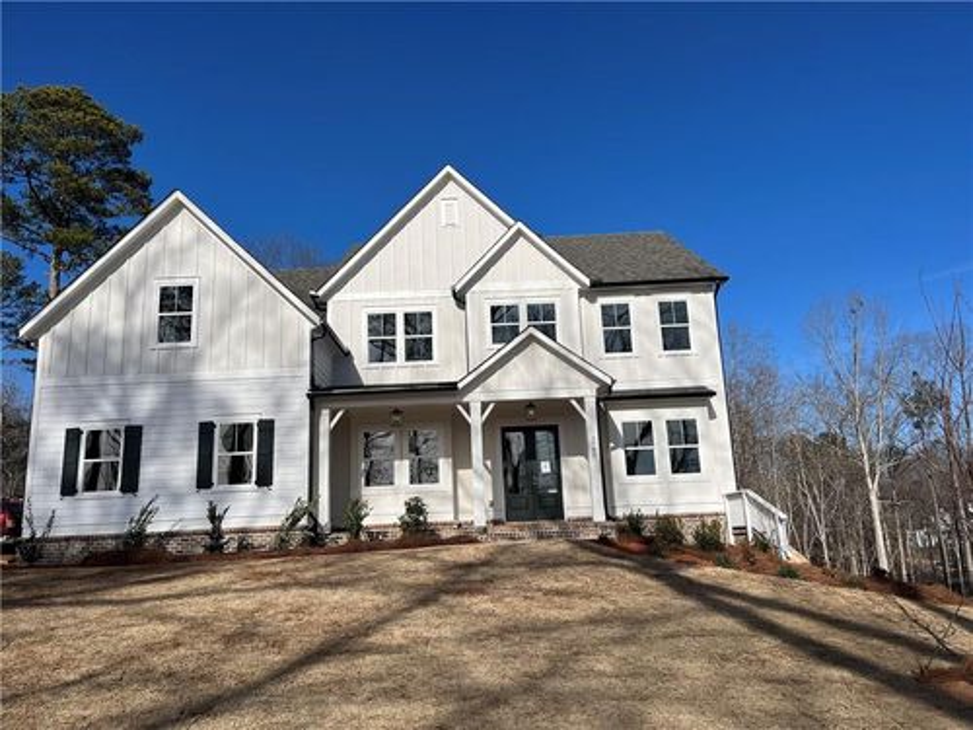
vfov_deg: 53.1
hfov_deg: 67.3
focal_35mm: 26
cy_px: 365
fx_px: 731
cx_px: 486
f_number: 1.6
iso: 50
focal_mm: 5.1
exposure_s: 1/6897
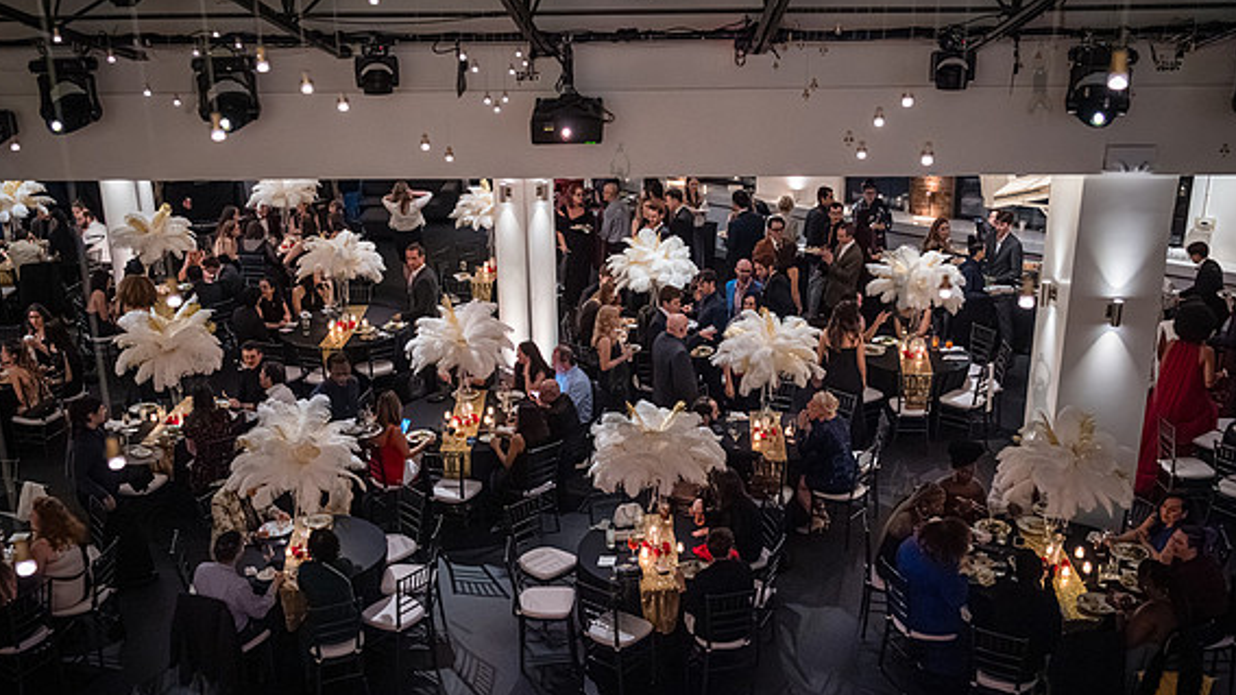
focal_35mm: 38
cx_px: 617
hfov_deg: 52.8
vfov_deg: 31.2
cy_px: 390
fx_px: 1245
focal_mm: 35
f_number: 3.2
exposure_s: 1/200
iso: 12800
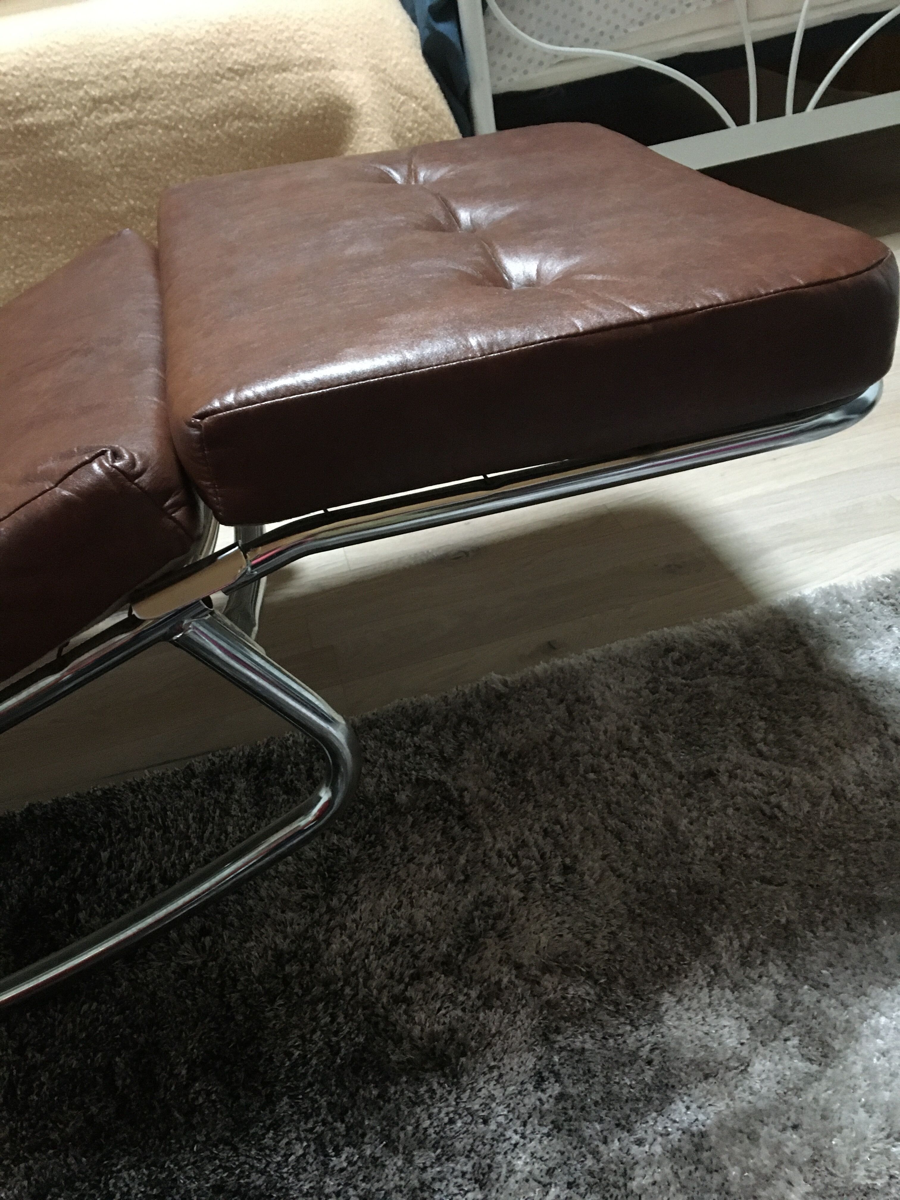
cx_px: 450
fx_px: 1005
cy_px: 600
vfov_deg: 61.7
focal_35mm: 29
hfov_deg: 48.2
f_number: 2.2
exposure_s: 1/17
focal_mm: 4.15
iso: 500
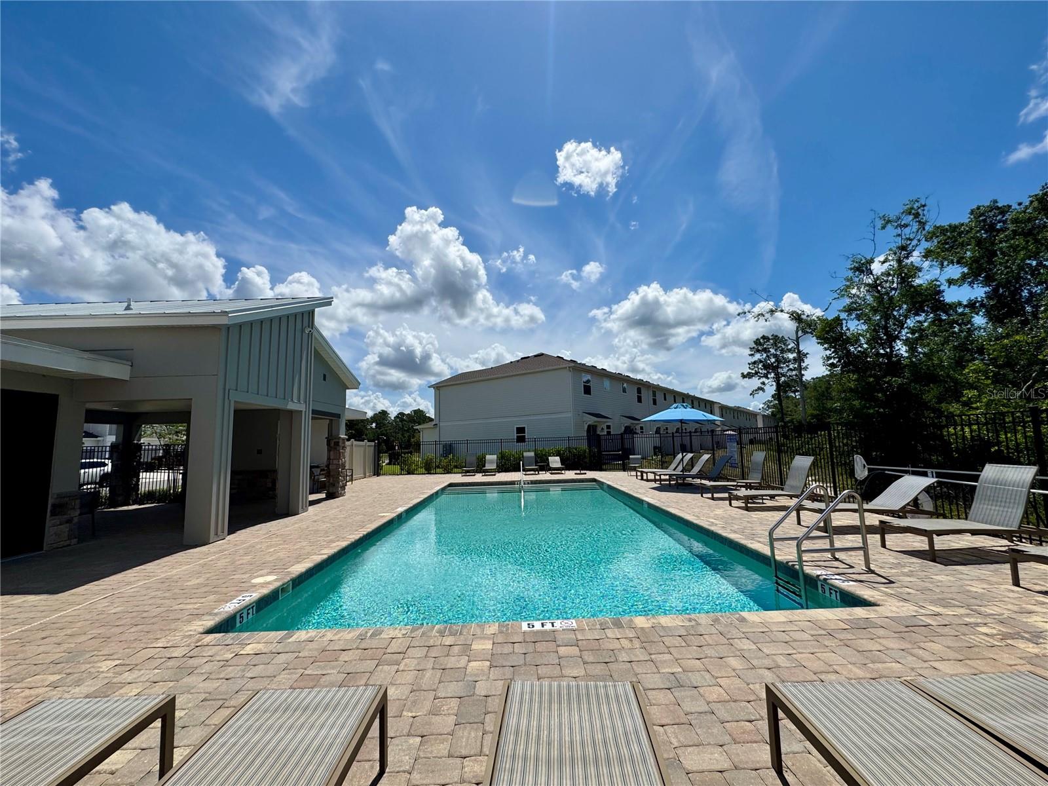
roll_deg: +1.5
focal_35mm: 14
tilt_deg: +5.5
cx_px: 524
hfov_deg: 102.1
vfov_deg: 85.7
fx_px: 424
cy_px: 393
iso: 32
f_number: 2.2
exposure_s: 1/3906
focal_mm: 2.22
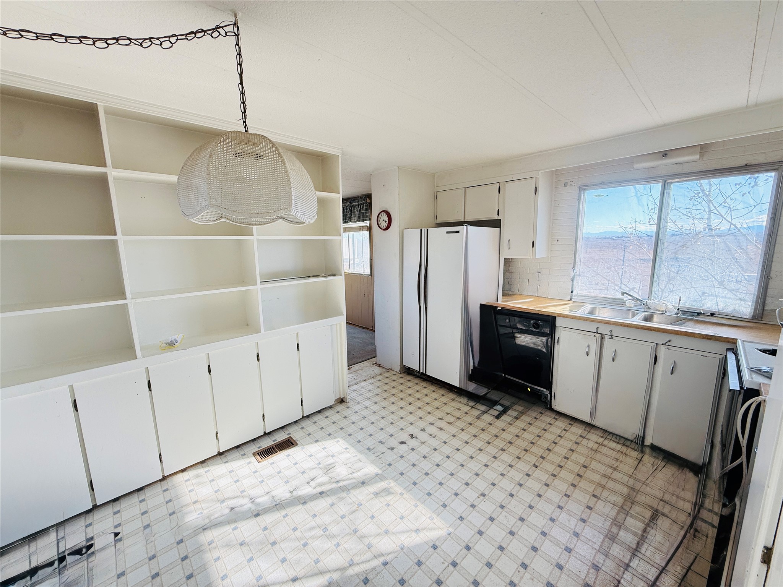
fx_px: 317
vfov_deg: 85.7
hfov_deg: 102.1
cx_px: 392
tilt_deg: -9.1
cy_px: 294
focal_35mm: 14
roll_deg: +1.7
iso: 64
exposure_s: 1/162
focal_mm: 2.22
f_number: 2.2
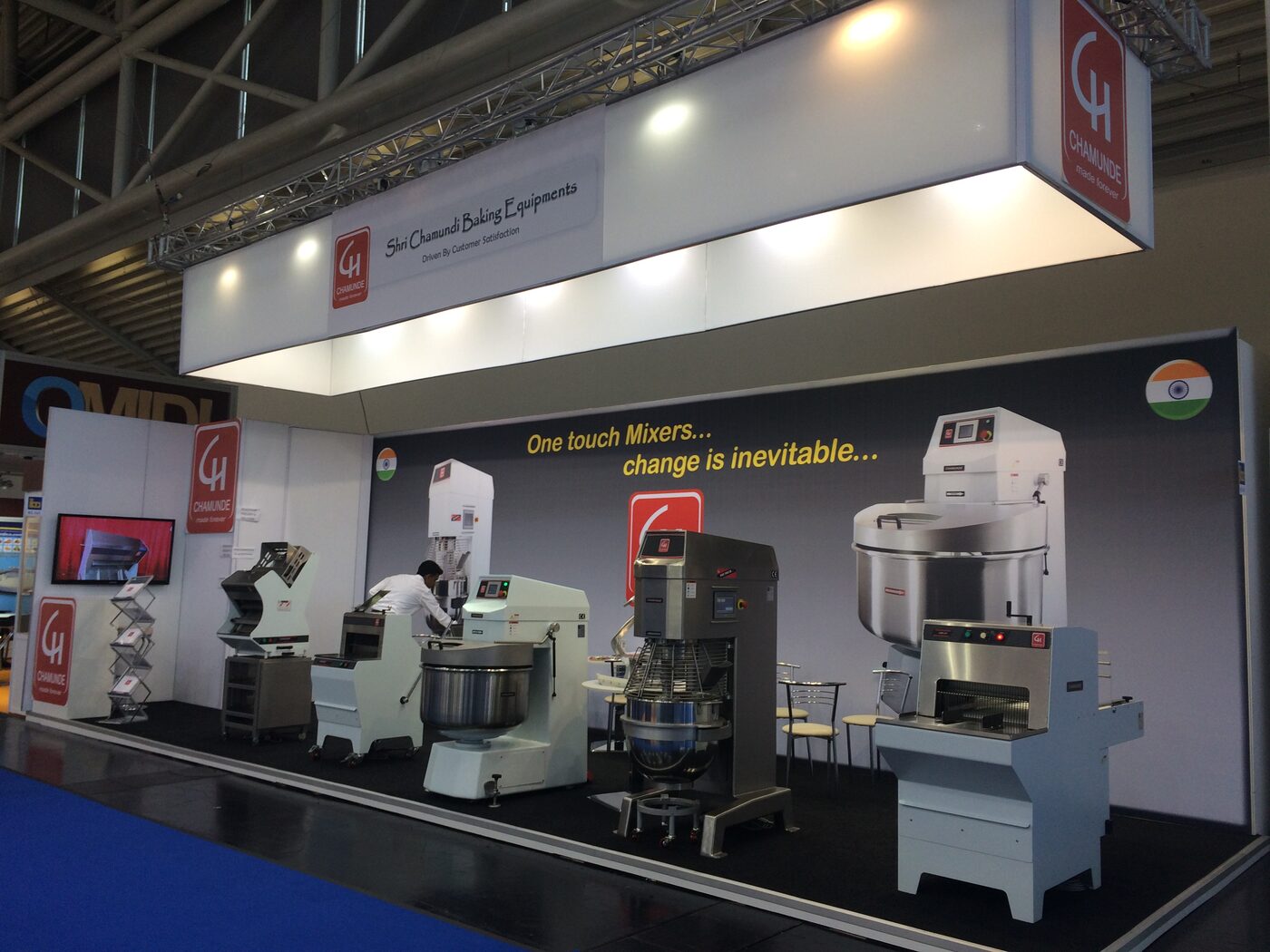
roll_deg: -2.2
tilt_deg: +3.7
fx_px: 1064
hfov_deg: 61.7
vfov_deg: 48.2
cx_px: 635
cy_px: 476
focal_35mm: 29
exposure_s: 1/100
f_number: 2.2
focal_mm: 4.15
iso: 50
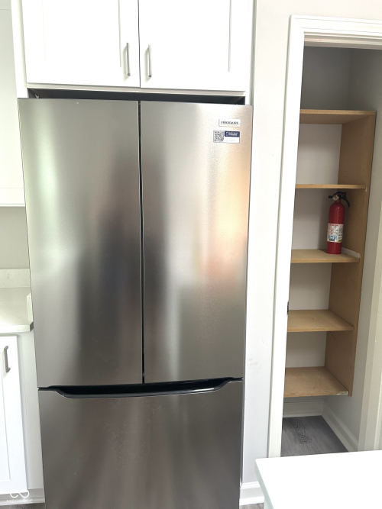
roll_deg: -0.8
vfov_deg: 67.3
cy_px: 254
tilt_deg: -10.4
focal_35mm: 26
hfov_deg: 53.0
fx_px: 383
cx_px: 191
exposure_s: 1/95
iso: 125
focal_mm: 5.7
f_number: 1.5
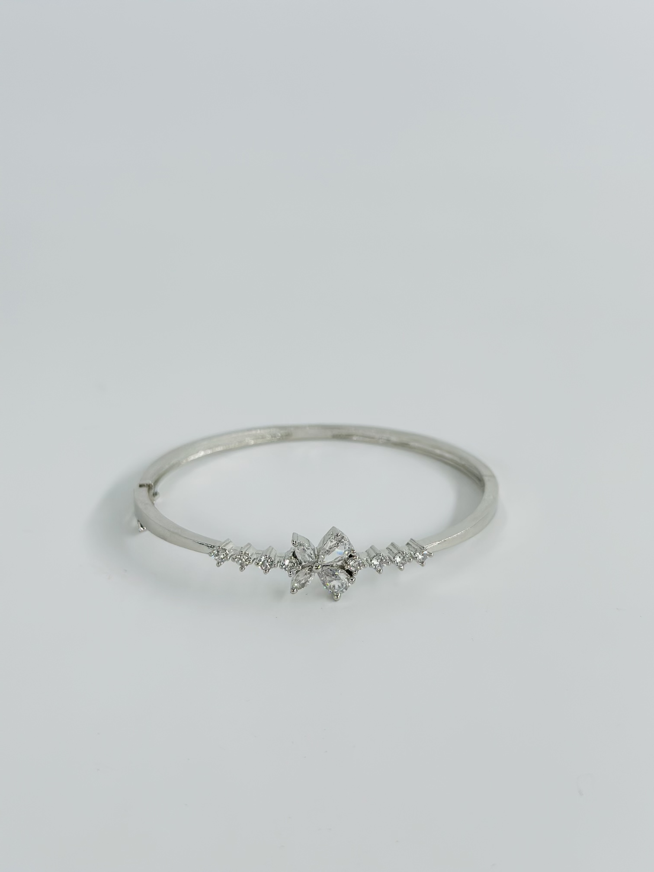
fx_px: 1209
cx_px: 327
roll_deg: -1.0
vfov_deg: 39.7
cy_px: 436
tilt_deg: -27.3
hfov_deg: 30.3
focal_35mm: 48
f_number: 1.78
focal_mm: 6.86
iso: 80
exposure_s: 1/2203
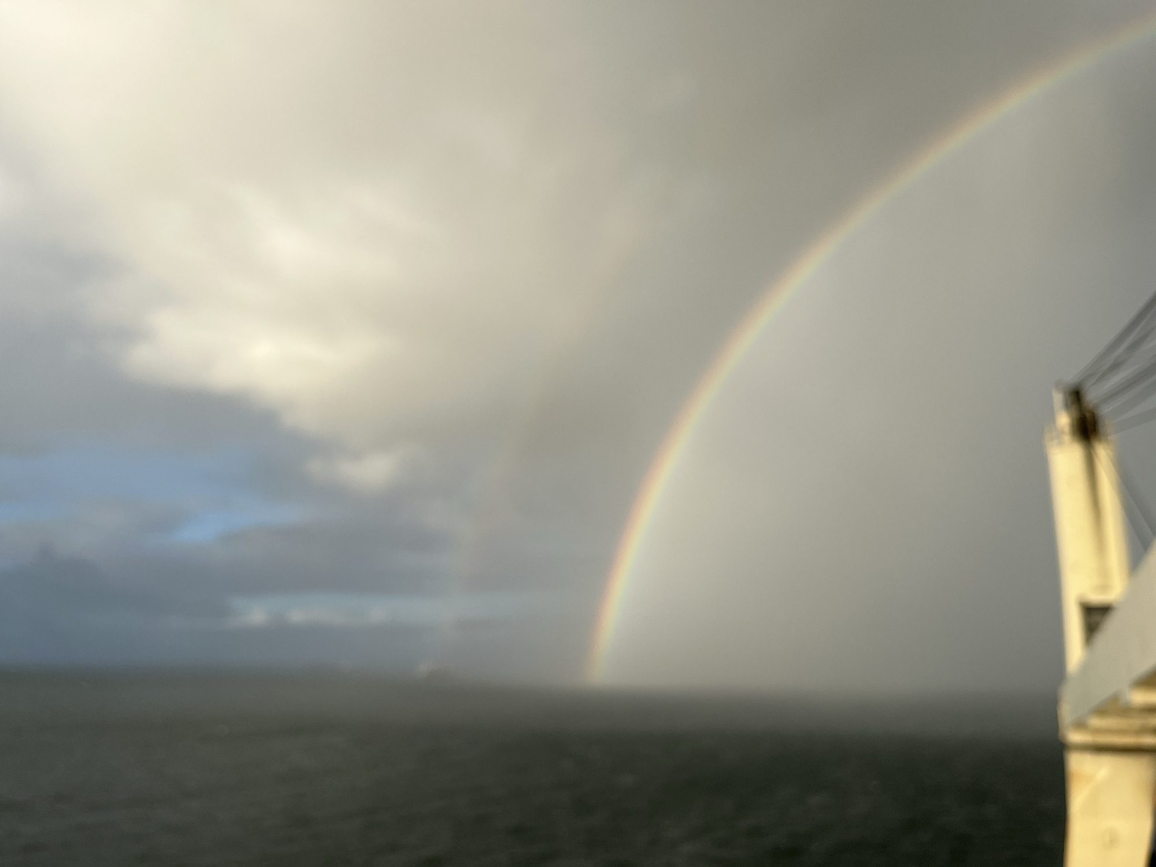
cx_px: 578
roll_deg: -1.1
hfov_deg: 67.3
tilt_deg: +12.7
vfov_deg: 53.1
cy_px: 434
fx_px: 868
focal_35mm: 26
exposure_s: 1/2899
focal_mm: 5.1
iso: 50
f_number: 1.6
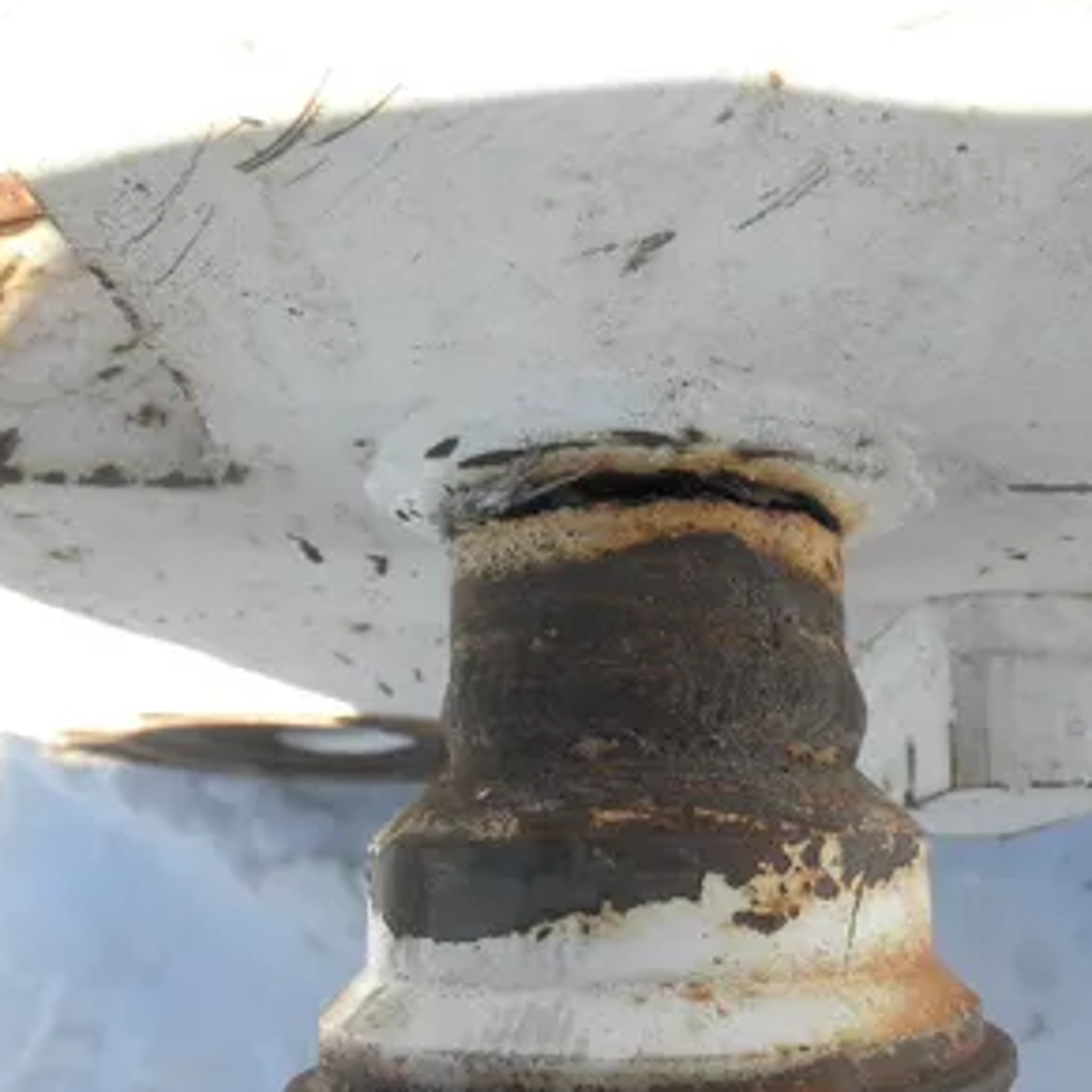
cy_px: 555
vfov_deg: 48.4
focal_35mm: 34
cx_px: 679
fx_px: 1213
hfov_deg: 48.0
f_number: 3
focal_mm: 5
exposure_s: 1/400
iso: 64
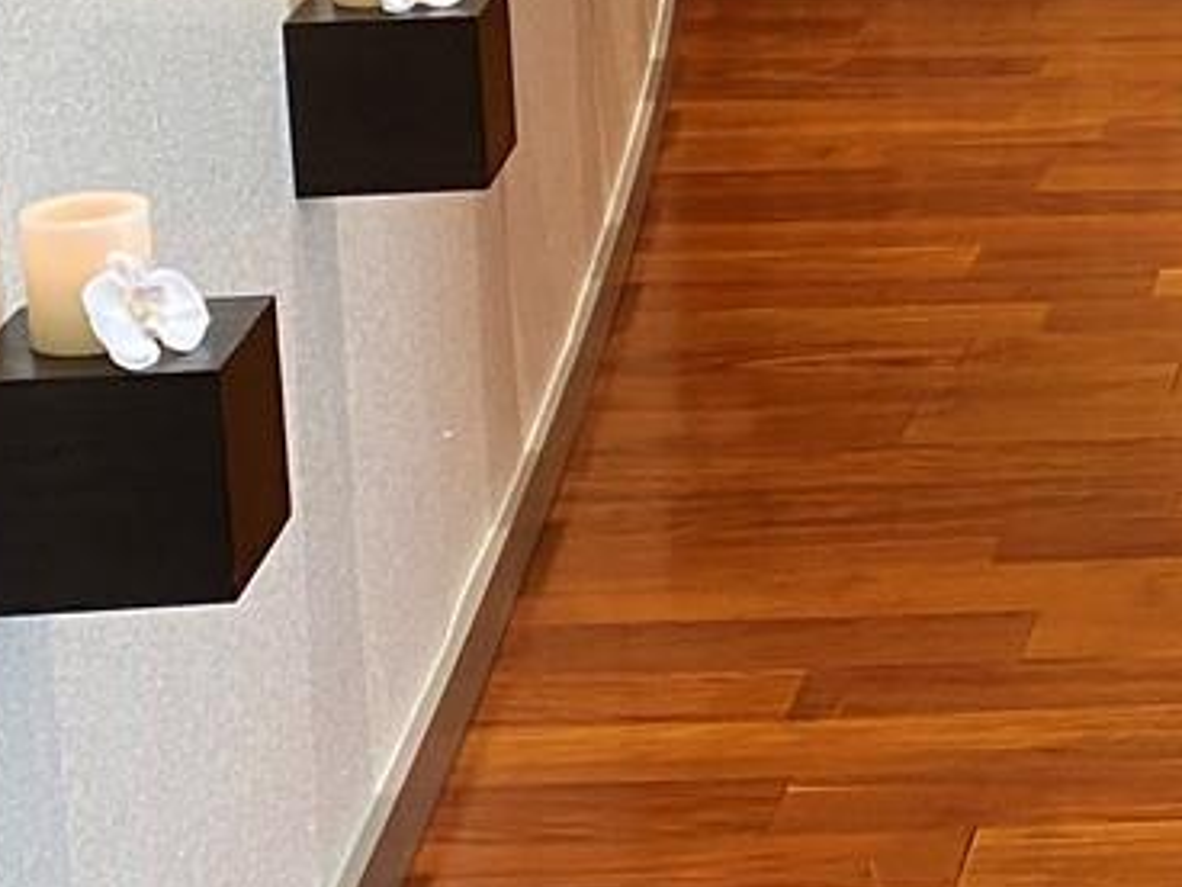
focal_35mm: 113
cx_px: 2059
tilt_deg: -12.1
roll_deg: -0.4
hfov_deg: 15.3
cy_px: -151
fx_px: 3859
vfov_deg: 12.8
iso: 125
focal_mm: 4.25
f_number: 1.8
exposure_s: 1/60
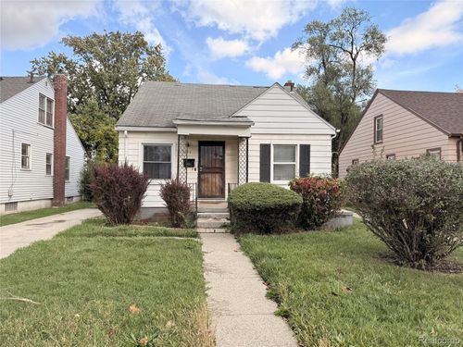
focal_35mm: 24
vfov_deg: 56.8
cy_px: 174
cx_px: 232
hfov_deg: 71.6
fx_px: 321
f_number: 1.78
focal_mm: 6.76
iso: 100
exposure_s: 1/1770
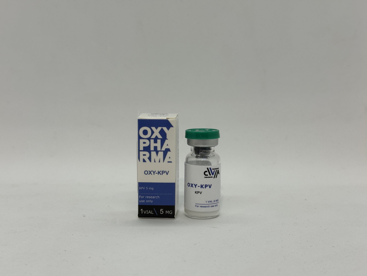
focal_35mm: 48
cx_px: 184
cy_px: 138
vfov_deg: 30.3
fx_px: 509
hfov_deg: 39.7
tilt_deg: -8.0
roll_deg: -0.3
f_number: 1.78
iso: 64
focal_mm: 6.76
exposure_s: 1/461
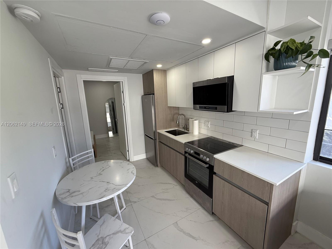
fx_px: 134
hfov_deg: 102.1
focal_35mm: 14
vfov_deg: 85.7
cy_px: 124
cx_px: 166
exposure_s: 1/99
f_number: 2.2
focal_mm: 2.22
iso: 64
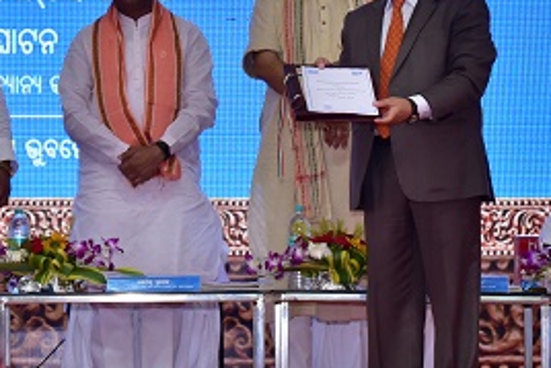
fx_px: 2603
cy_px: 40
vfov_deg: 8.1
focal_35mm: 170
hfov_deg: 12.0
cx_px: 51
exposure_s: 1/160
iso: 2000
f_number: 10
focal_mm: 65
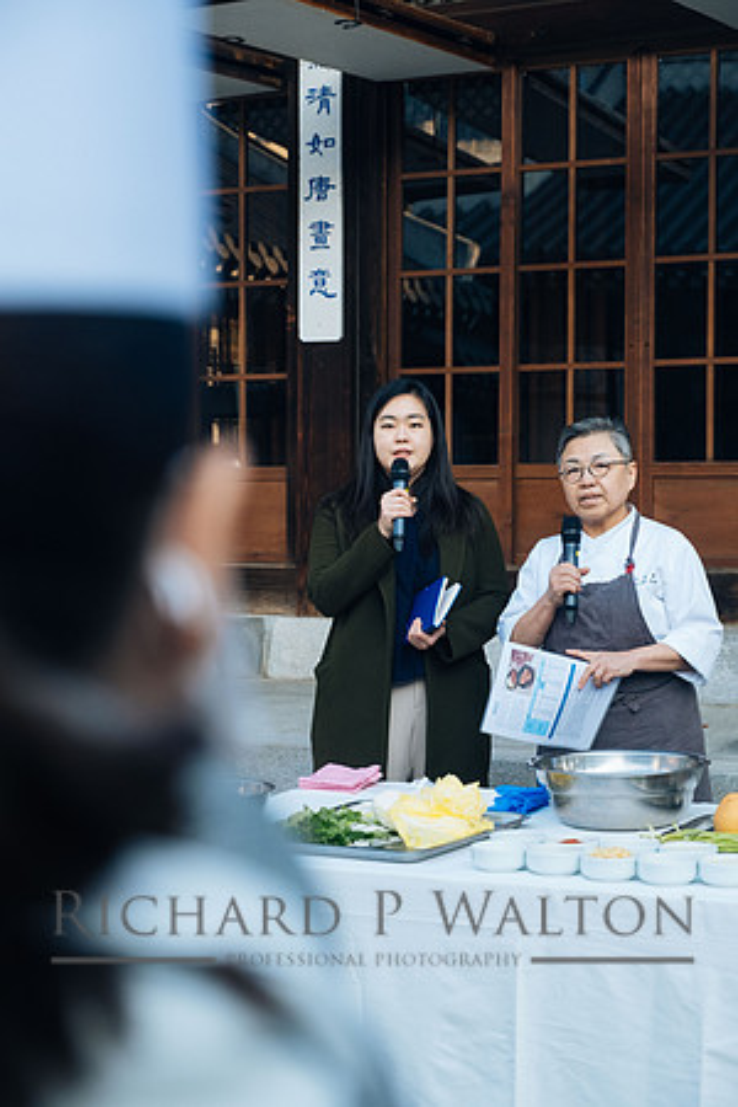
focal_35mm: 66
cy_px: 554
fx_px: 2029
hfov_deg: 20.6
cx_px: 369
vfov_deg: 30.5
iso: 800
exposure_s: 1/500
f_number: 3.2
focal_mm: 44.1
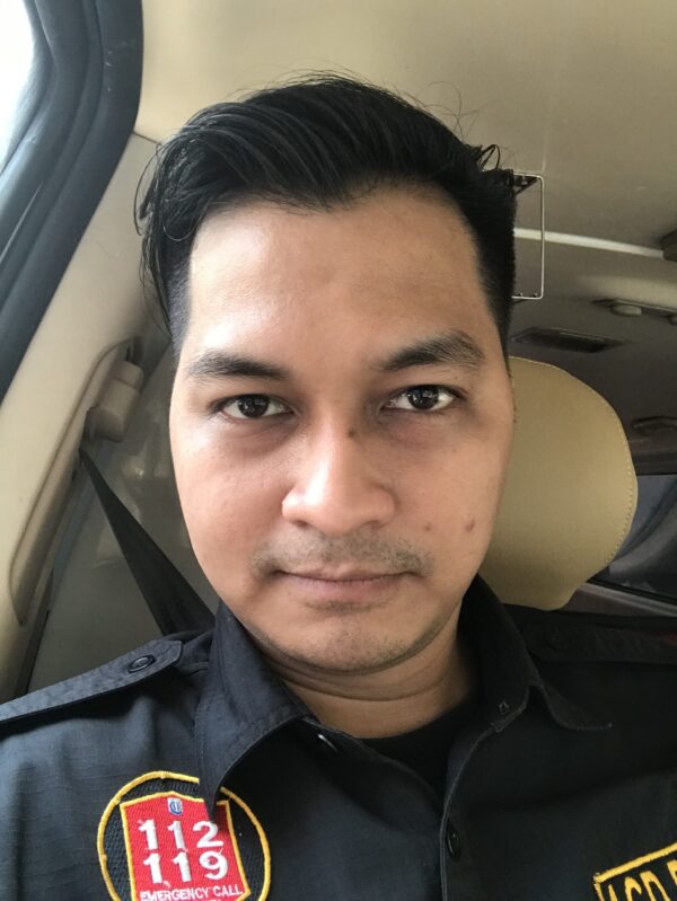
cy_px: 450
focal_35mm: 32
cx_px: 338
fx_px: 834
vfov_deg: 56.8
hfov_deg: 44.2
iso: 64
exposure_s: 1/33
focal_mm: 2.87
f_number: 2.2
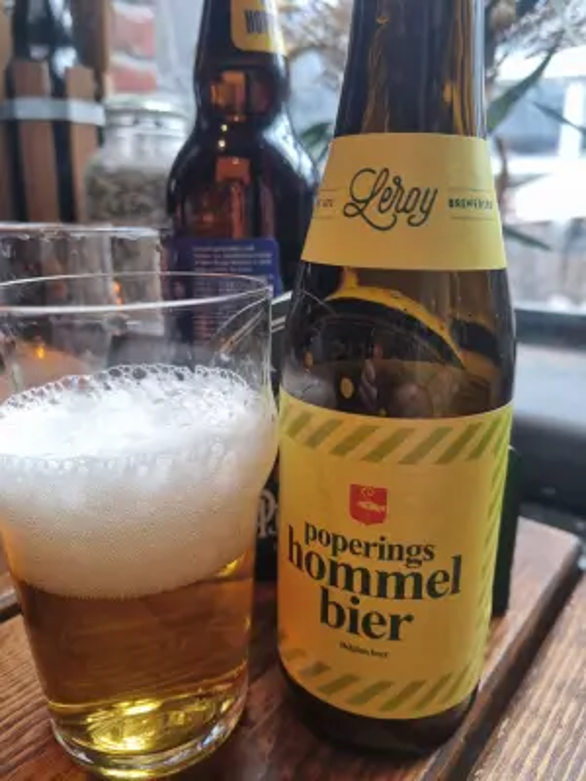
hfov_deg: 53.1
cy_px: 390
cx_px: 293
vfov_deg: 67.3
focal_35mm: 26
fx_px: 587
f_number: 1.8
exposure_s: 1/50
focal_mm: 5.4
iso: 80
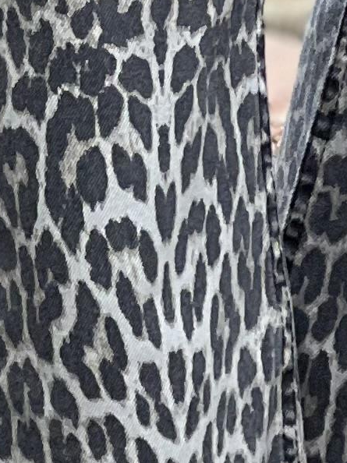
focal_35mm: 523
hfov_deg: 2.8
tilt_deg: -6.3
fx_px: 6995
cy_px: -320
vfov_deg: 3.8
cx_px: 423
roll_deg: -0.5
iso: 100
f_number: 2.8
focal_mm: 9
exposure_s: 1/121
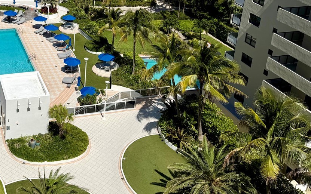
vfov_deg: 25.1
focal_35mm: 49
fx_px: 415
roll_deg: -1.9
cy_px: 1
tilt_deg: -18.8
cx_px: 62
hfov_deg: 39.4
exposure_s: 1/9091
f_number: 1.78
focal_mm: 6.76
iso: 80
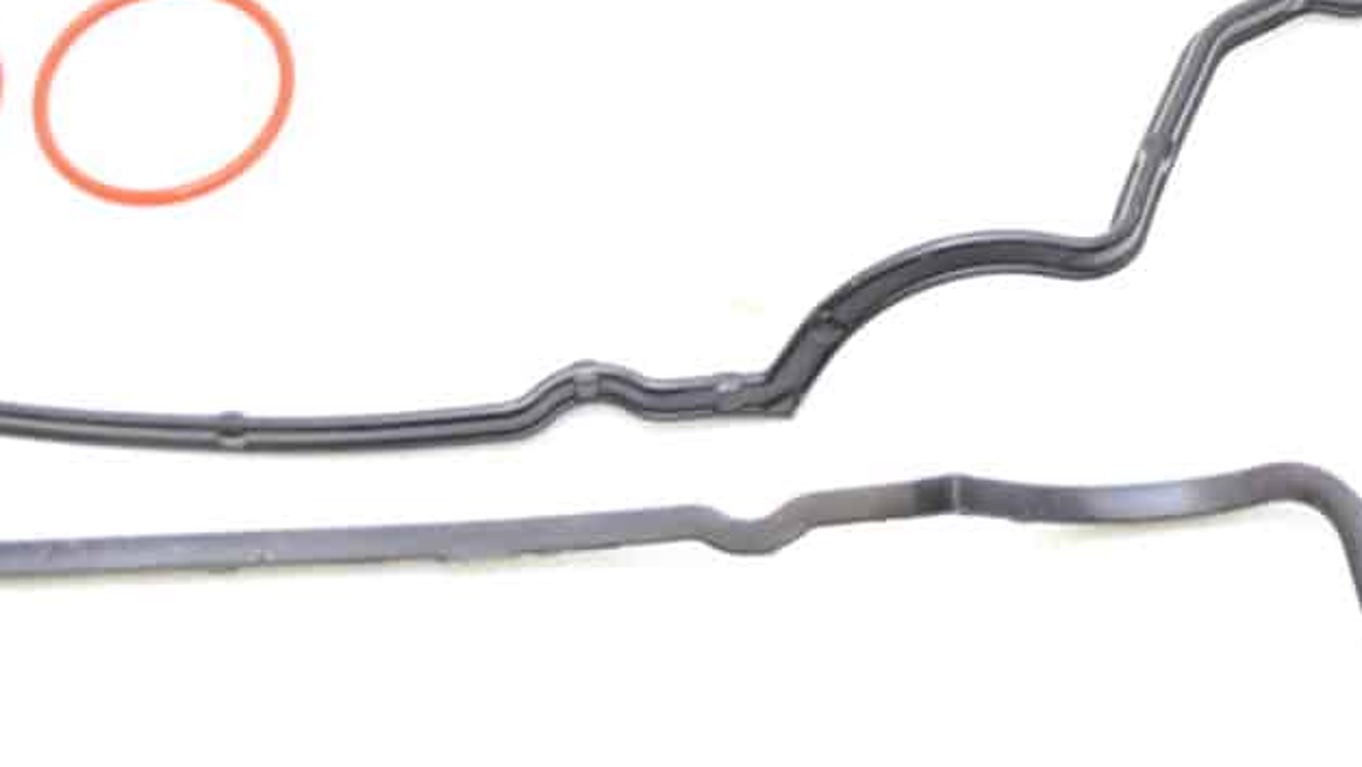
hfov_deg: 15.3
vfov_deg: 8.5
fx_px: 5011
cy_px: -552
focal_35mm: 139
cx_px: 1184
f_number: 6.3
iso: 400
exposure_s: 1/160
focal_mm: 27
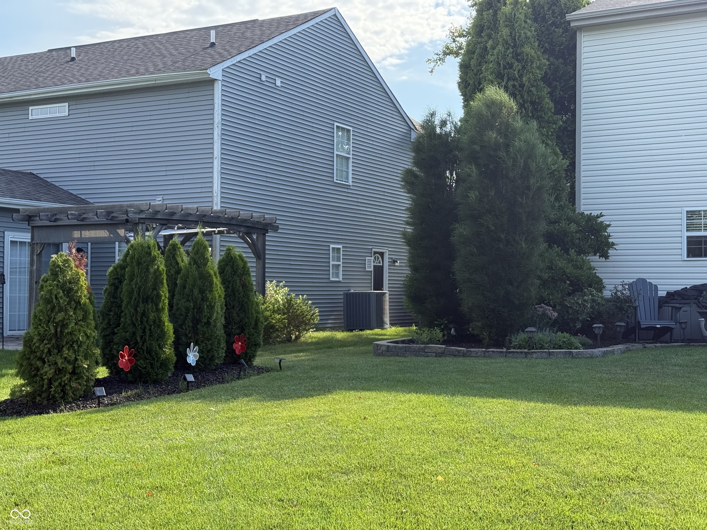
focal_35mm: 48
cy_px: 265
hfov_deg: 39.7
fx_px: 980
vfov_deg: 30.3
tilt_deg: +3.2
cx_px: 354
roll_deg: -1.2
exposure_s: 1/1513
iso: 100
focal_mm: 6.76
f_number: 1.78
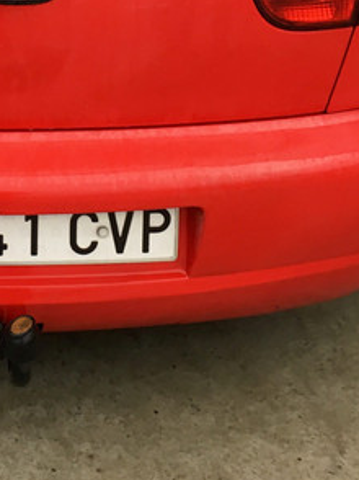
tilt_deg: -24.8
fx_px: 1094
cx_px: -10
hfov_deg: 18.1
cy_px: 8
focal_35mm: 79
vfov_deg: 23.7
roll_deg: +0.3
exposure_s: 1/33
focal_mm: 4.15
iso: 25
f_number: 2.2
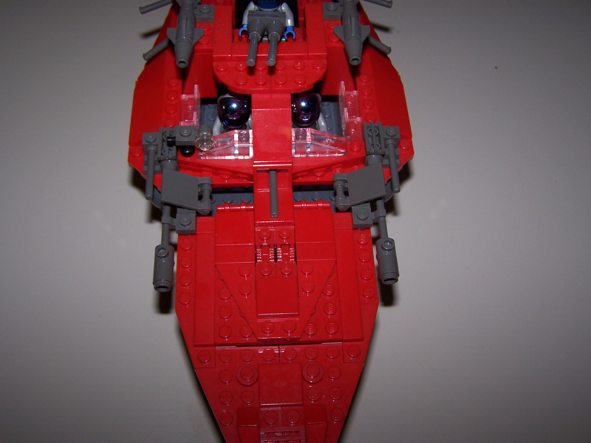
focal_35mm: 38
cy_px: 222
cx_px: 296
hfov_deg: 49.0
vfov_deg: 37.7
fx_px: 649
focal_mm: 6.3
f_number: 2.8
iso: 80
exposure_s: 1/60
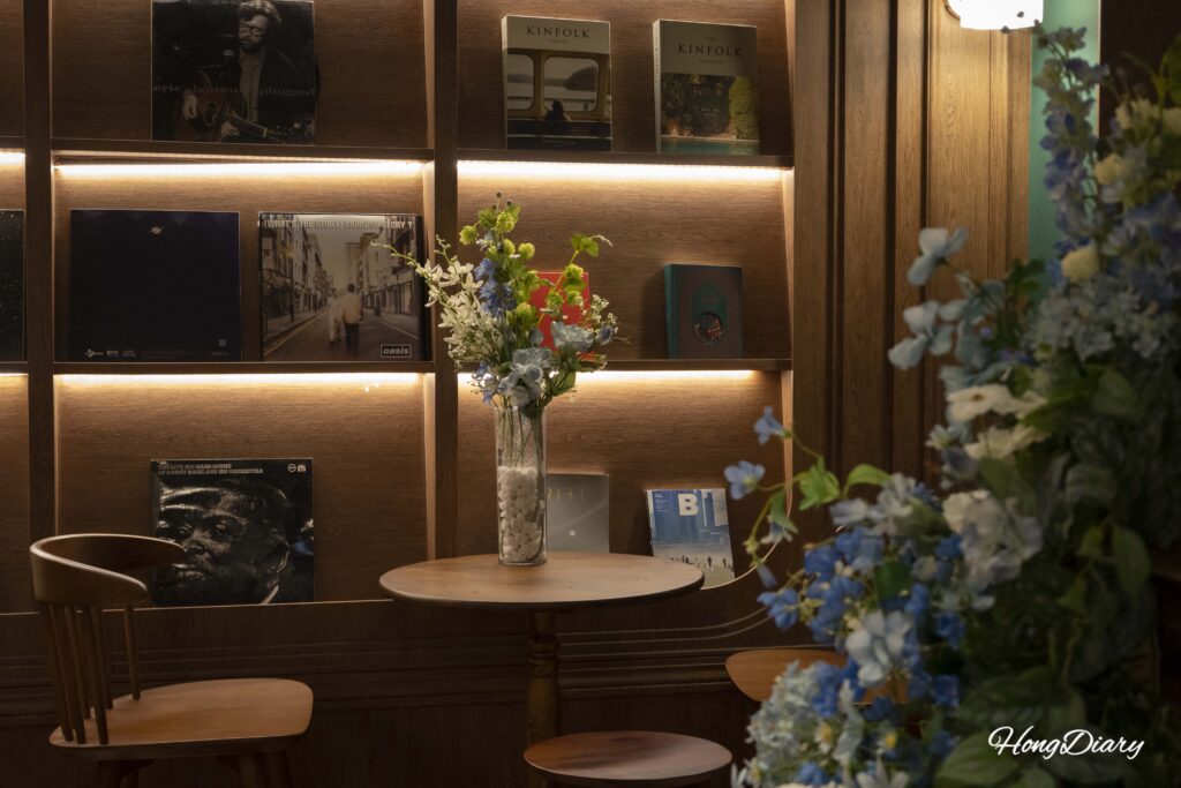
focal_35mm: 55
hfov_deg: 36.2
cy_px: 394
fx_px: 1804
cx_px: 590
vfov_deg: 24.6
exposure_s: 1/160
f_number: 5.6
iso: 5000
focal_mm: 55
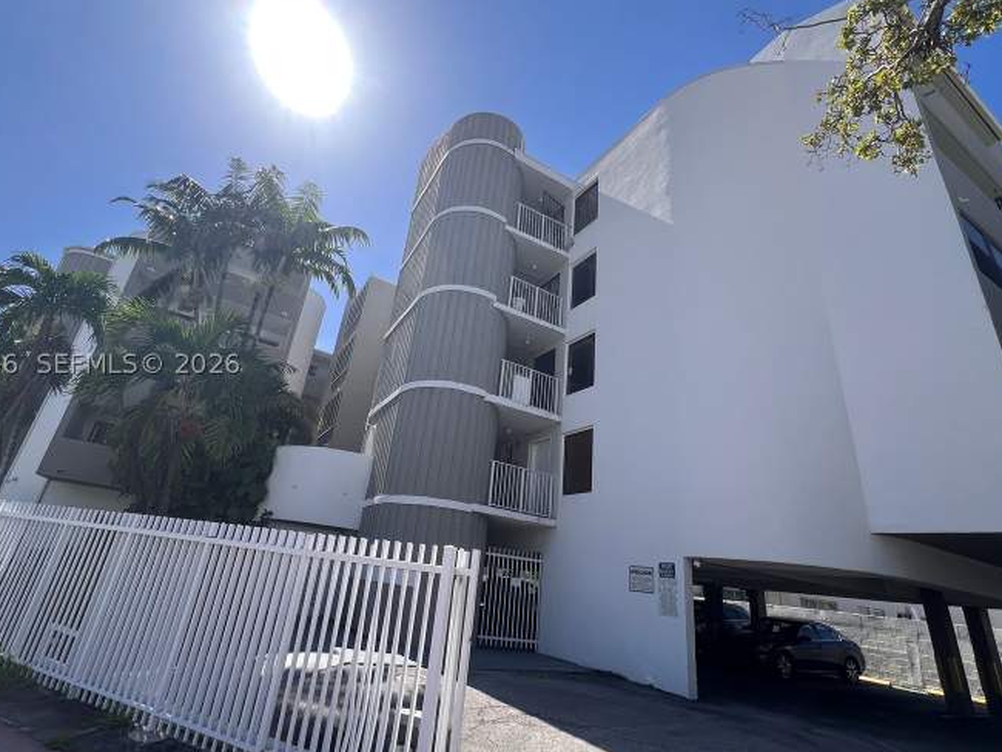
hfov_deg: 94.4
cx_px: 476
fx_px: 463
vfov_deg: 78.1
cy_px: 364
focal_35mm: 16
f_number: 1.8
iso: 32
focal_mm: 1.57
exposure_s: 1/1393
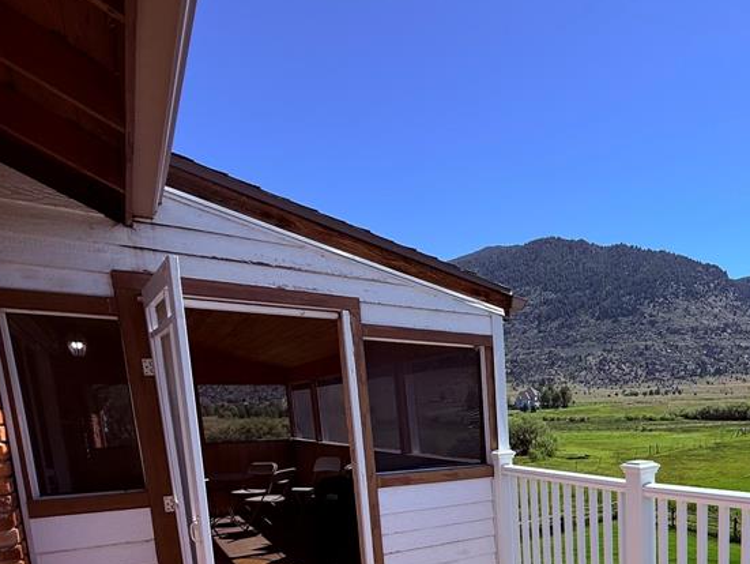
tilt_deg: -8.0
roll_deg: +1.9
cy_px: 493
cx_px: 588
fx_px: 564
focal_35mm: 26
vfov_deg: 48.3
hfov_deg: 62.2
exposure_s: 1/1368
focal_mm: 2.22
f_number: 2.2
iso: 50
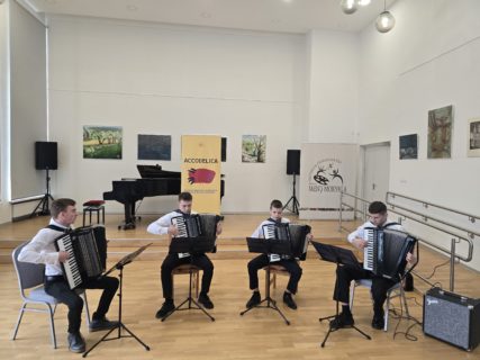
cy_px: 180
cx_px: 240
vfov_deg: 58.9
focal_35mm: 23
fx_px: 319
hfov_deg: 73.9
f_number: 1.7
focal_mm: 6.3
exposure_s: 1/100
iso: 200
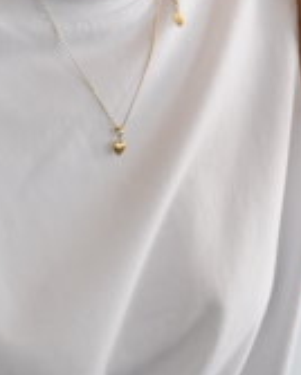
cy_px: 175
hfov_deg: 4.3
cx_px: 198
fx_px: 4035
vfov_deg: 5.3
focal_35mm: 363
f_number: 4
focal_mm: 40
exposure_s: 1/160
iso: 400
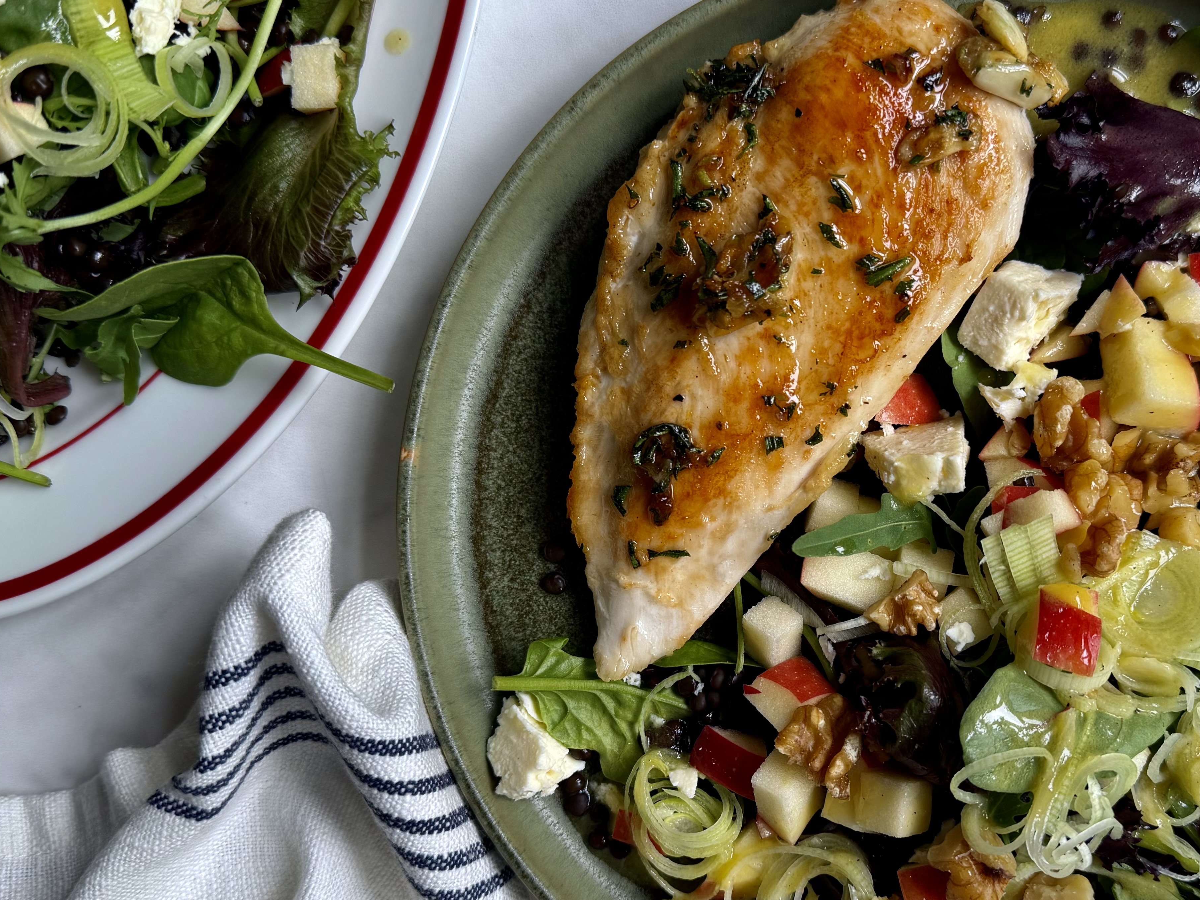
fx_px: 1317
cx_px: 750
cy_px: 516
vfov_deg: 37.6
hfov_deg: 48.5
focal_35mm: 38
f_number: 1.78
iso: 64
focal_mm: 6.76
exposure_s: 1/134
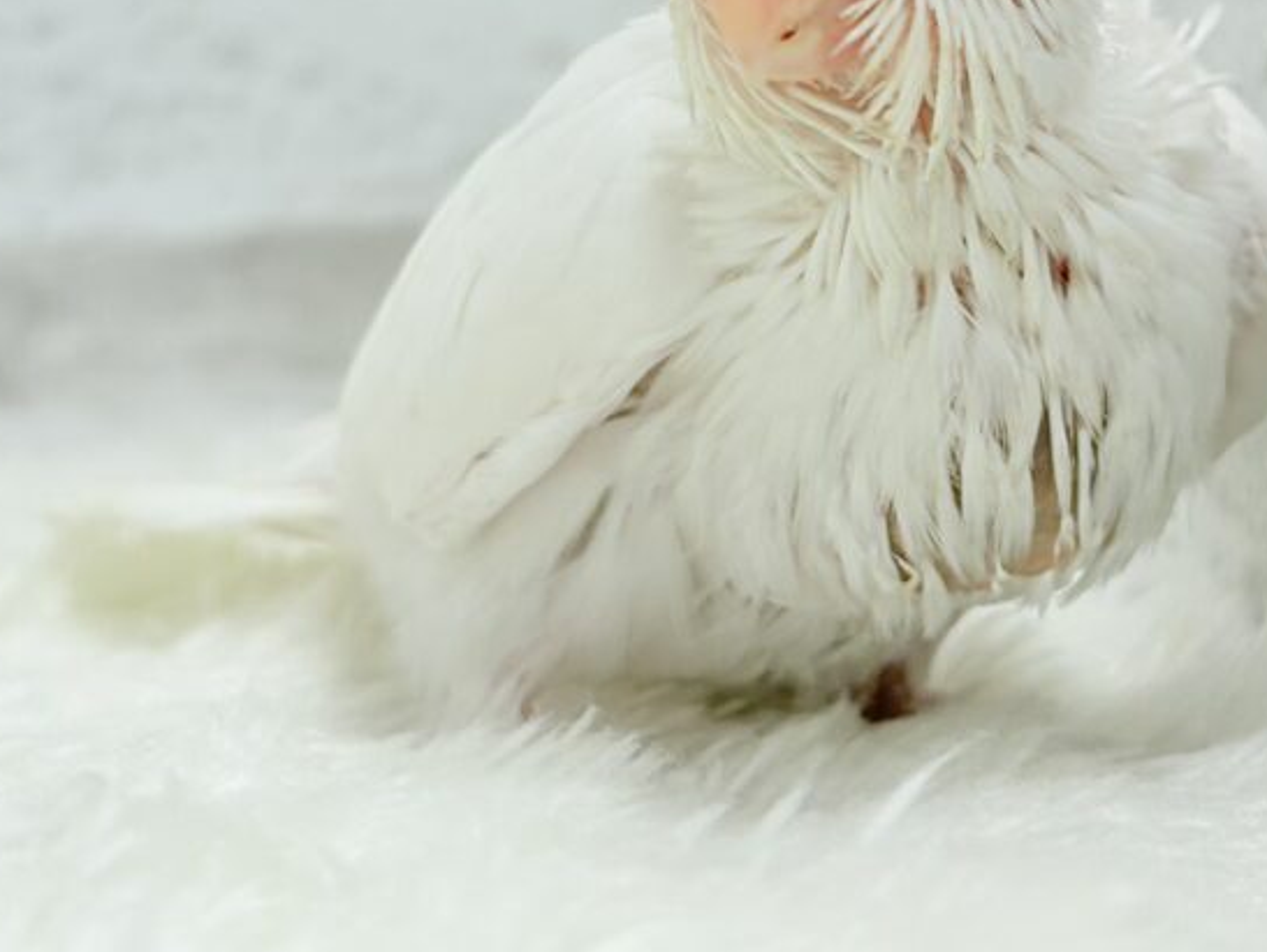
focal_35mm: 114
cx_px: 725
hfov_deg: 17.2
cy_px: 67
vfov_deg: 12.9
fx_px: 4175
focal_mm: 5.96
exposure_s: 1/100
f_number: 1.6
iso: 64
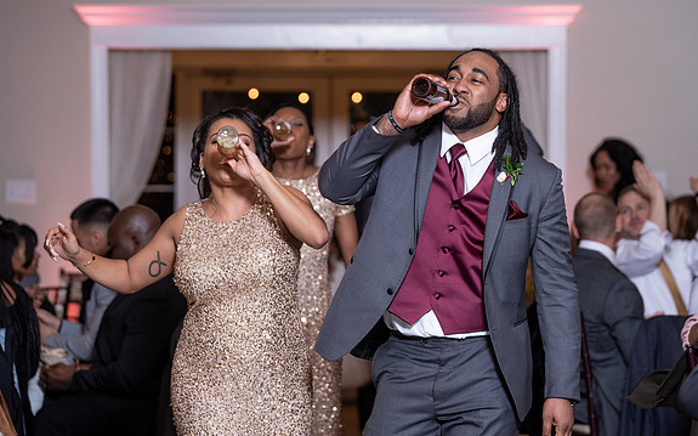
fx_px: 3043
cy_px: 176
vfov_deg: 8.2
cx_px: 384
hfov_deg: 13.1
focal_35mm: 160
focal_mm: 130
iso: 800
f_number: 4
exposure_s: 1/200
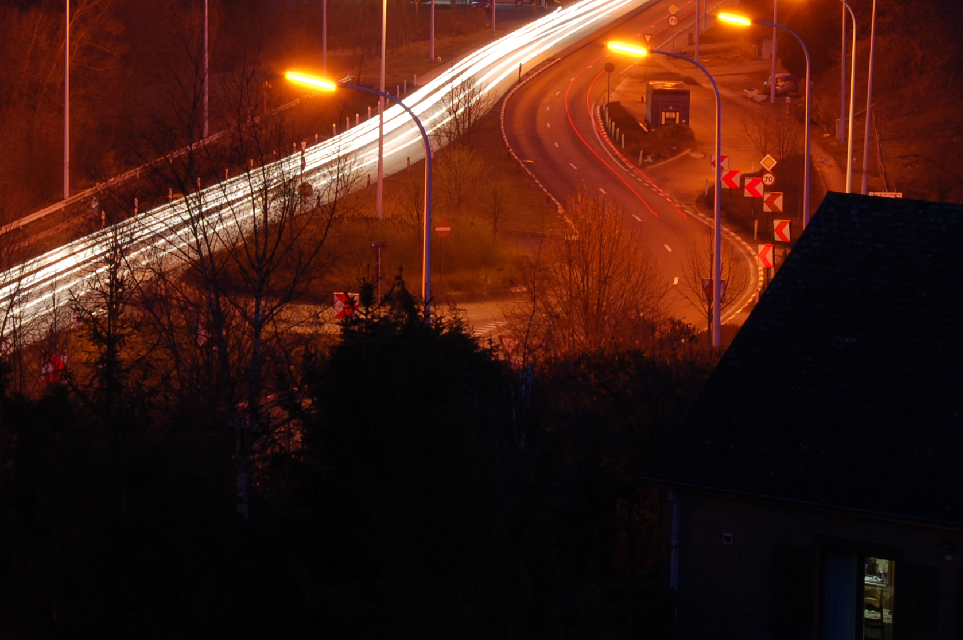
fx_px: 3953
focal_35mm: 148
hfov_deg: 13.9
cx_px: 451
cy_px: 100
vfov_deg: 9.2
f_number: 20
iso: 200
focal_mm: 55
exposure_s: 15
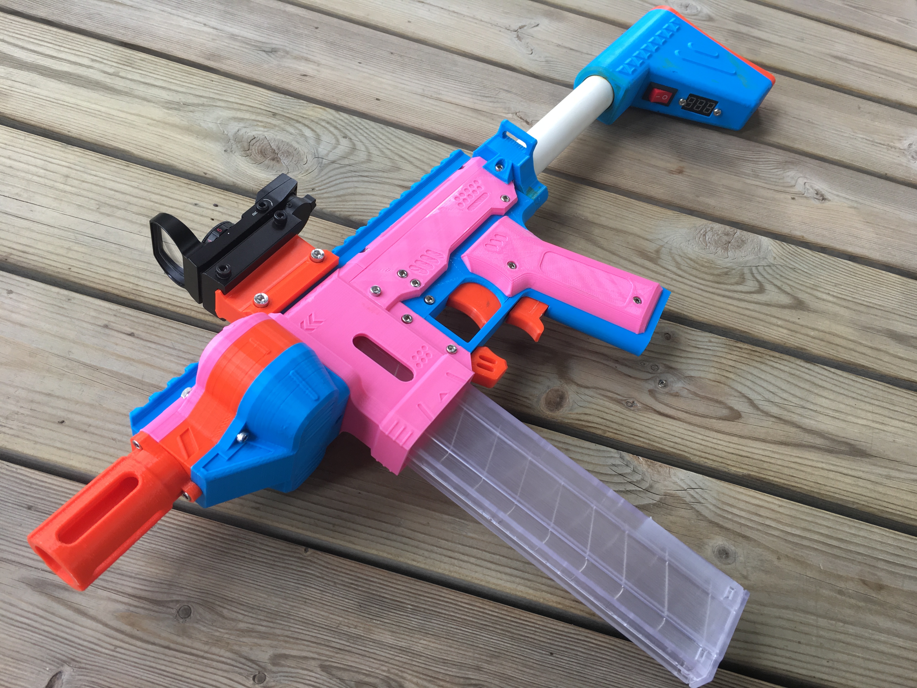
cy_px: 344
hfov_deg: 61.7
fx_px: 768
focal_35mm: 29
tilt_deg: -54.3
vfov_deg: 48.2
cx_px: 458
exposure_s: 1/100
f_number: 2.2
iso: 32
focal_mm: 4.15
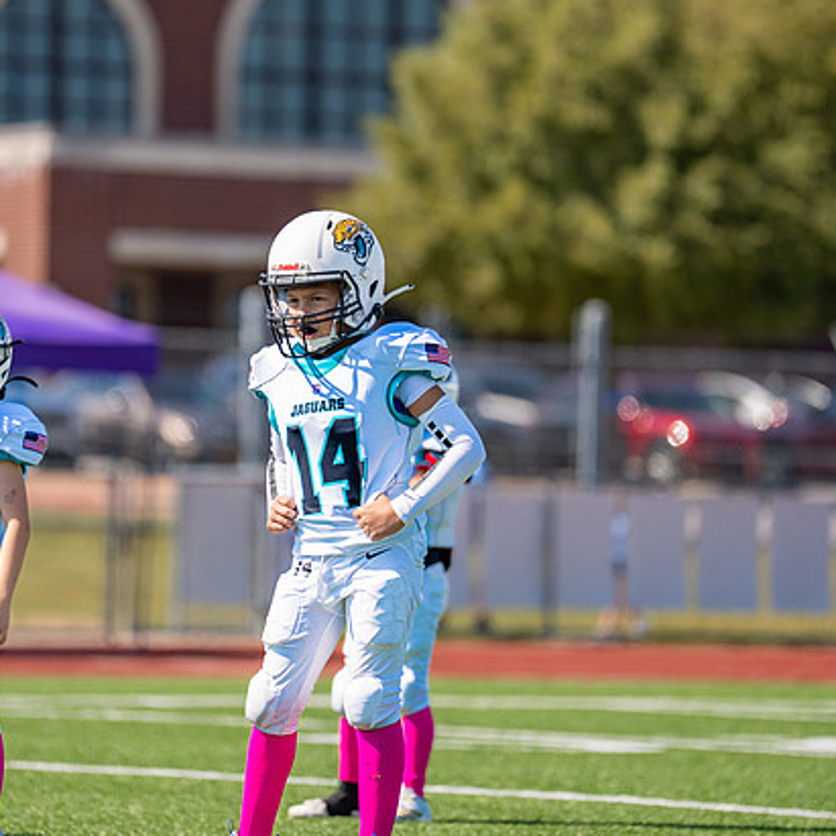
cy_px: 373
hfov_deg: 6.0
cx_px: 323
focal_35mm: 294
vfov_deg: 6.0
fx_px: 8033
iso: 100
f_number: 2.8
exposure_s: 1/1600
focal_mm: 200
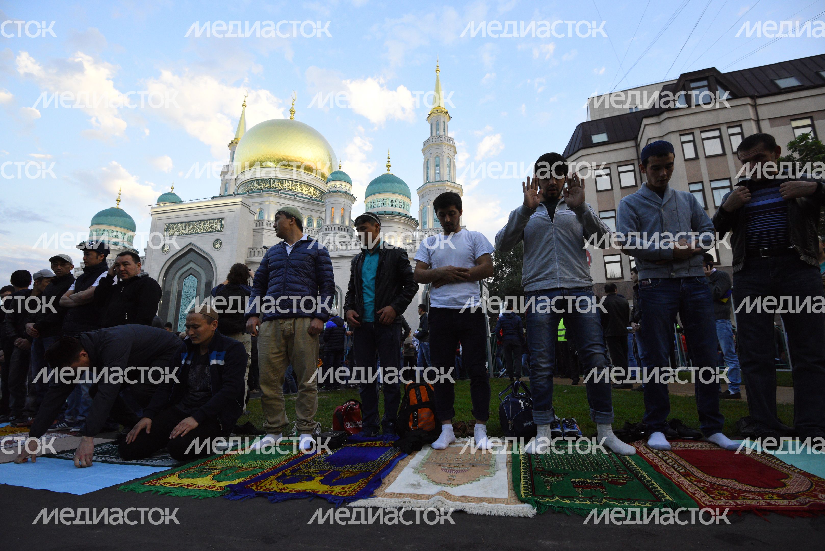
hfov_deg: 96.7
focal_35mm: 16
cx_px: 412
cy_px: 276
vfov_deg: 73.8
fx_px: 367
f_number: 6.3
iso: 3200
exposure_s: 1/800
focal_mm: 16
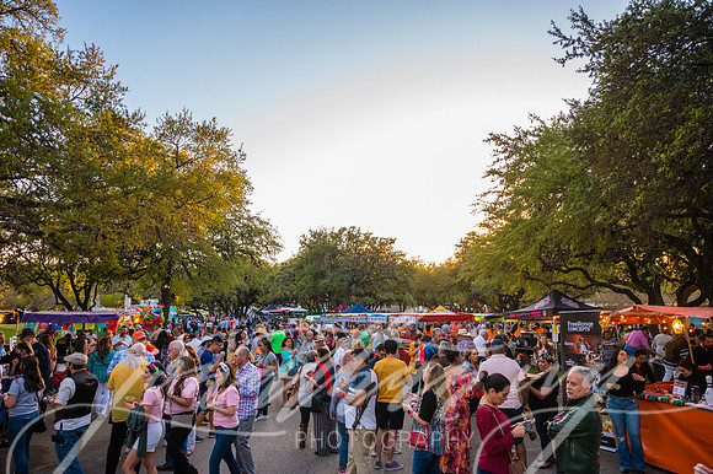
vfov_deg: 53.1
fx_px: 475
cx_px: 356
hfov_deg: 73.8
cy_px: 237
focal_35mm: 24
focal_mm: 24
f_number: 4
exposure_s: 1/1250
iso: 1600
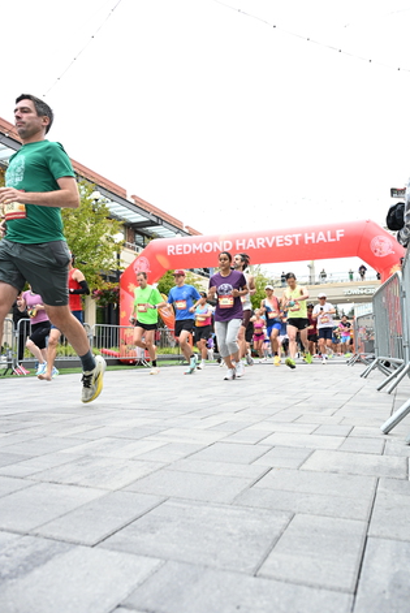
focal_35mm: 28
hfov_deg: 46.5
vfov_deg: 65.4
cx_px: 219
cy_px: 303
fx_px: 477
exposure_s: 1/640
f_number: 4
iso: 2000
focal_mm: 24
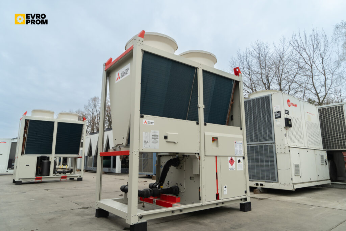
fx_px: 231
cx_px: 173
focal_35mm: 24
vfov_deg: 53.1
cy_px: 116
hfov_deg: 73.7
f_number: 8
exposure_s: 1/125
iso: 250
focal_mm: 24
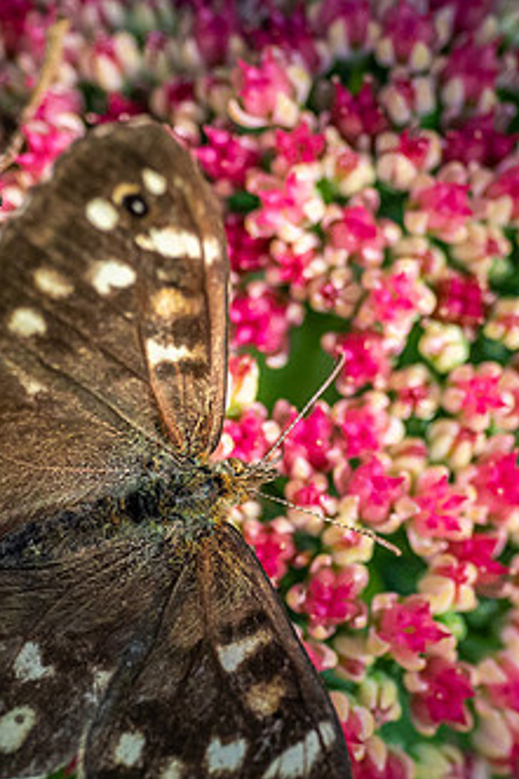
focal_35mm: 1268
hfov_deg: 1.1
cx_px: 212
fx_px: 27447
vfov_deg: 1.6
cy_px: 447
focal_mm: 300
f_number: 4
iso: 1000
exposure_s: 1/640
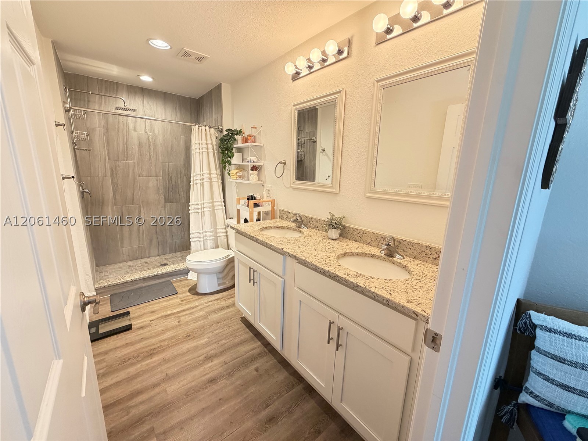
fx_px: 238
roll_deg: -0.9
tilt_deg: -12.5
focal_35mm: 14
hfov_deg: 102.1
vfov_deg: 85.7
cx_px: 294
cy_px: 220
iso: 400
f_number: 2.2
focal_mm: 2.22
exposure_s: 1/60
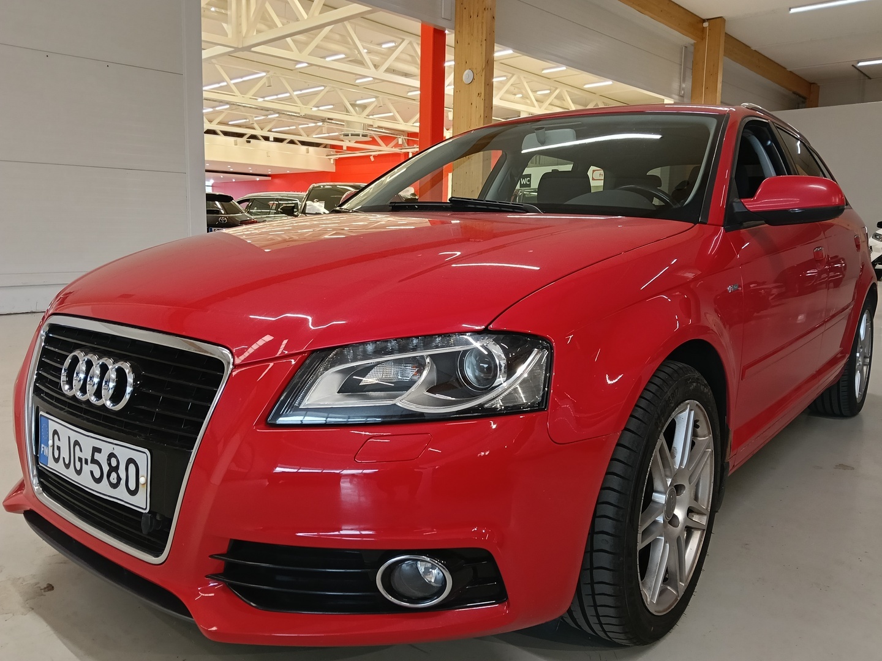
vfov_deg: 51.4
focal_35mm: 27
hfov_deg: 65.3
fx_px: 688
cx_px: 441
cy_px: 330
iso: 250
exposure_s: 1/33.3
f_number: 1.8
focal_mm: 3.98
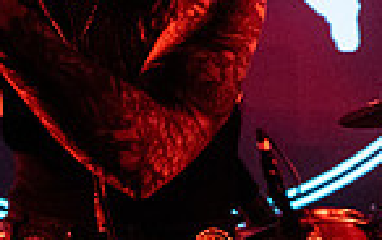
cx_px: -102
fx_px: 1148
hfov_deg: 17.8
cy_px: -30
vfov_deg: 11.8
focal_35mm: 110
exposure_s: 1/60
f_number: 3.2
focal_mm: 24
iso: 2500
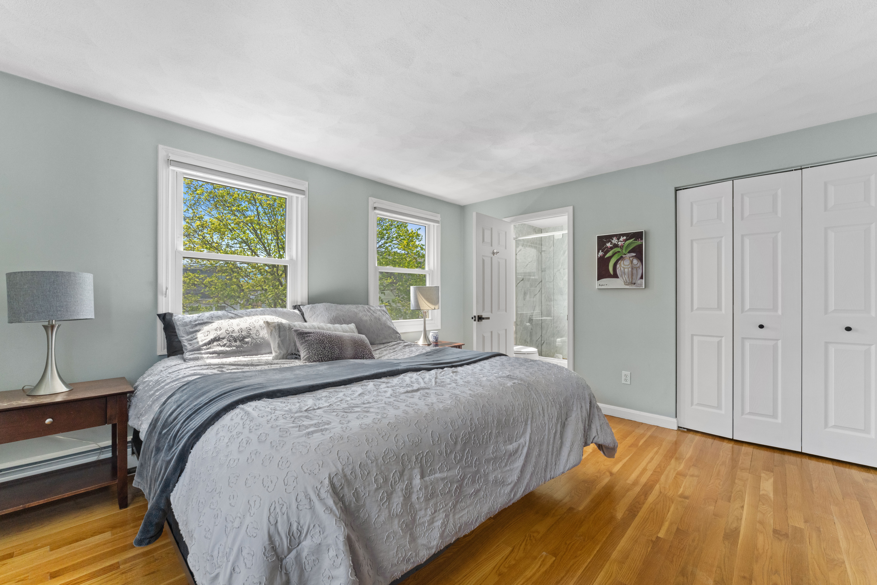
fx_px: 356
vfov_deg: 78.8
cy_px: 292
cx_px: 438
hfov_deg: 101.9
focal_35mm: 15
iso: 1250
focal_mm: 14.6
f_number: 11
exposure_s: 1/6
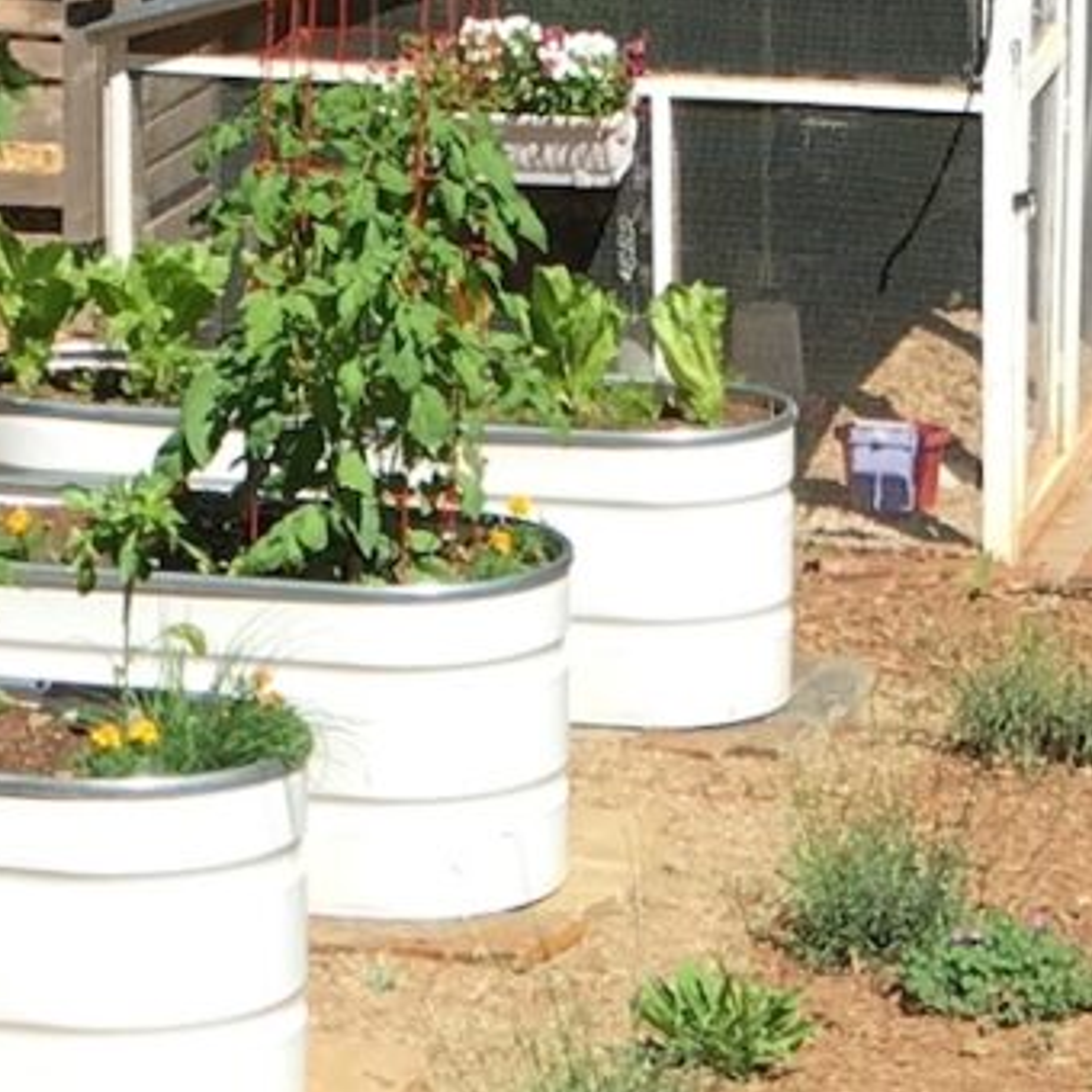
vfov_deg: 24.7
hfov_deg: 24.4
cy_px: 251
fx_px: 2463
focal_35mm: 69
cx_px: 157
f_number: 2.2
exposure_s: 1/1054
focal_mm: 4.15
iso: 25
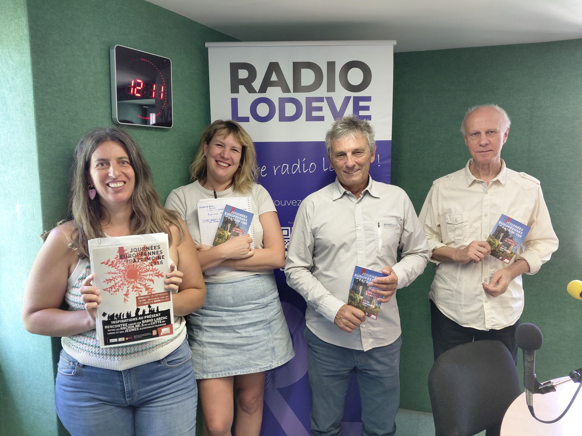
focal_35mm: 25
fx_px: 420
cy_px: 218
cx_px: 291
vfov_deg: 54.9
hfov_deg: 69.4
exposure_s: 1/50.1
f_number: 1.8
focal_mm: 4.69
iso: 250
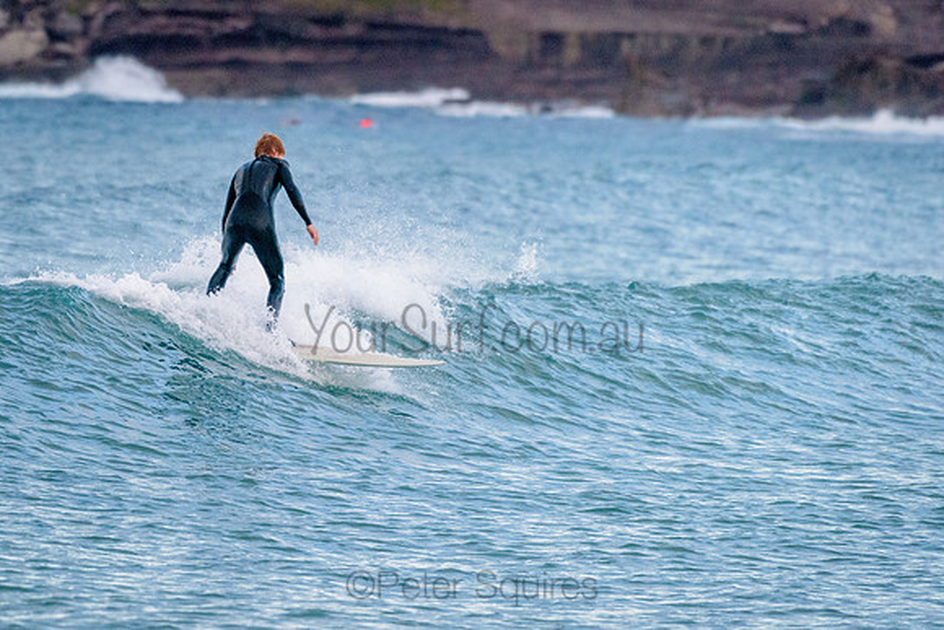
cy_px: 248
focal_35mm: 502
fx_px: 13158
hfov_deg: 4.1
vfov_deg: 2.7
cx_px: 366
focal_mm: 410
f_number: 5.6
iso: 2500
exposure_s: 1/2000
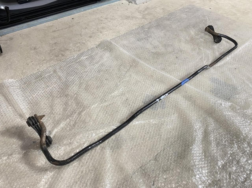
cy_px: 94
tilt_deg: -48.0
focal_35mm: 26
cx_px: 126
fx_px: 189
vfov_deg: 53.0
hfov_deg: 67.3
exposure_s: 1/50
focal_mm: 4.25
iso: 160
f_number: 1.8
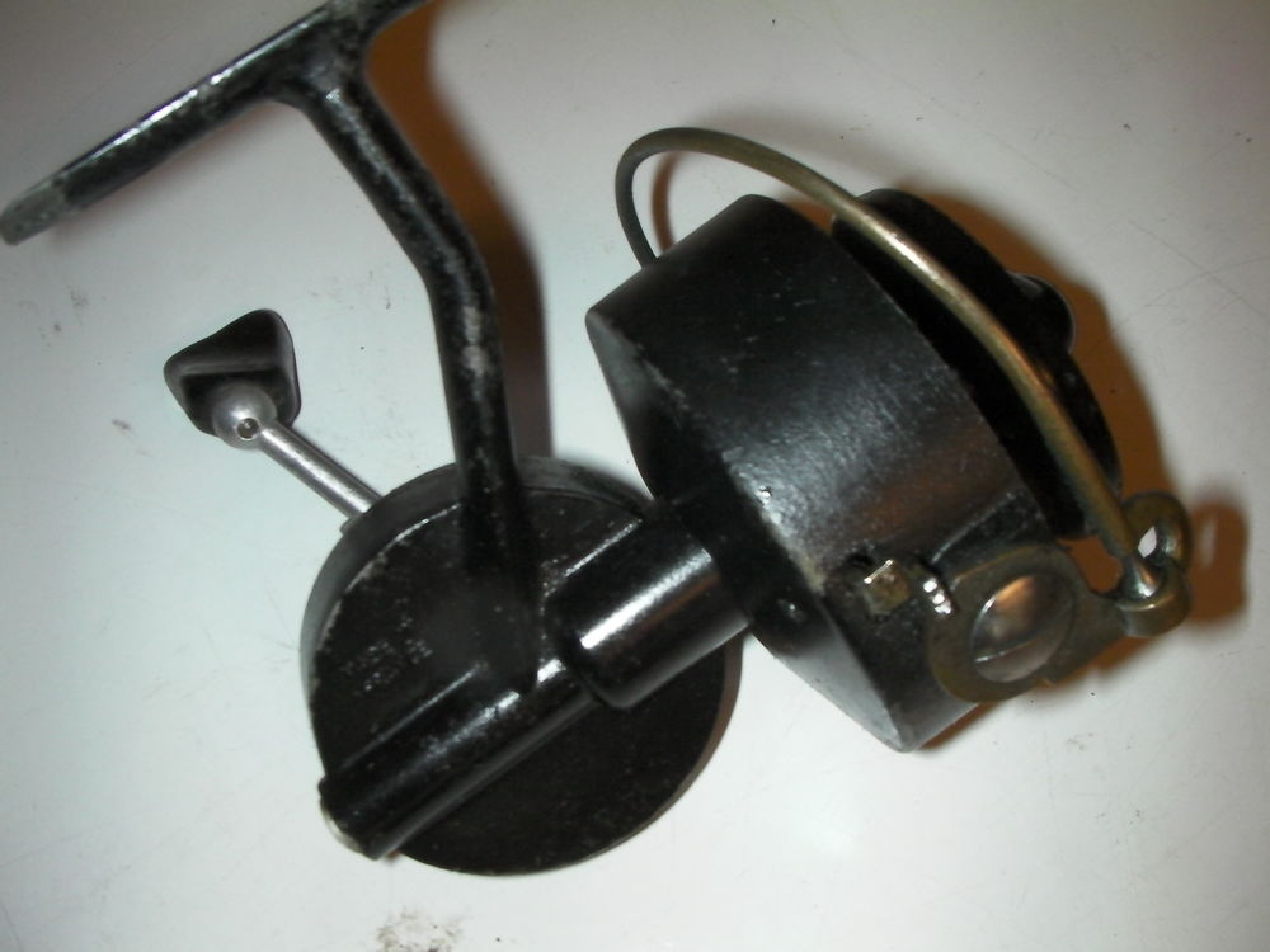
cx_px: 635
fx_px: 1394
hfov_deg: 49.0
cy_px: 476
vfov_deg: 37.7
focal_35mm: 38
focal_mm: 6.3
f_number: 5.6
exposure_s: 1/30
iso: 200
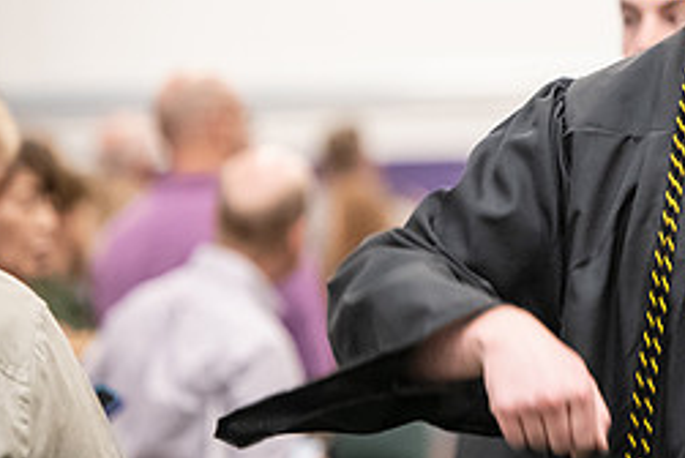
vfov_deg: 4.0
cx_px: 690
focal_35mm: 346
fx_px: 6591
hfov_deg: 5.9
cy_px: 61
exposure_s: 1/200
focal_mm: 150
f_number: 3.2
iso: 3200
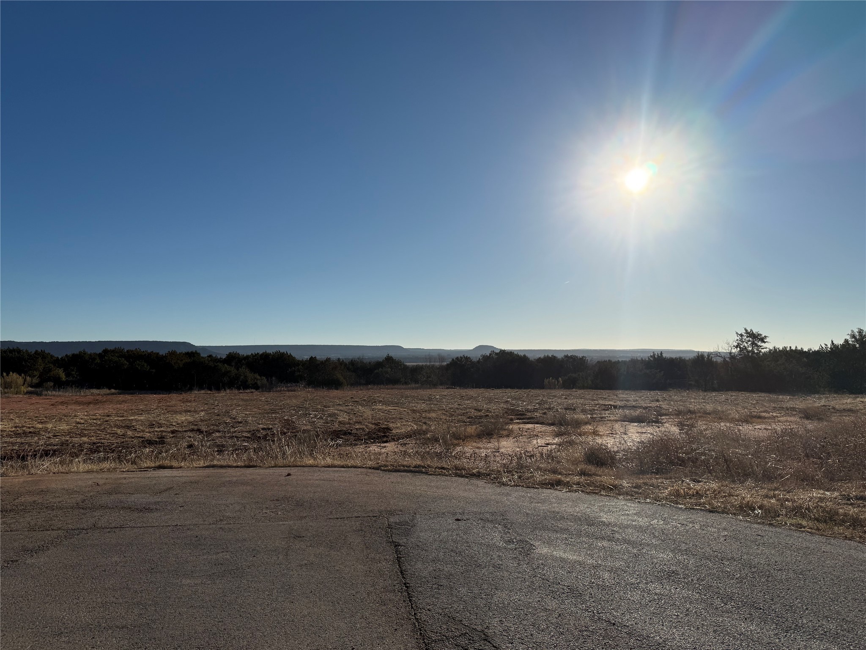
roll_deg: +0.1
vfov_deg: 56.8
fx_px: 600
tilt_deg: +2.2
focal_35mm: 24
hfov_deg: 71.6
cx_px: 433
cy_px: 325
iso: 64
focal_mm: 6.76
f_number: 1.78
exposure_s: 1/14286
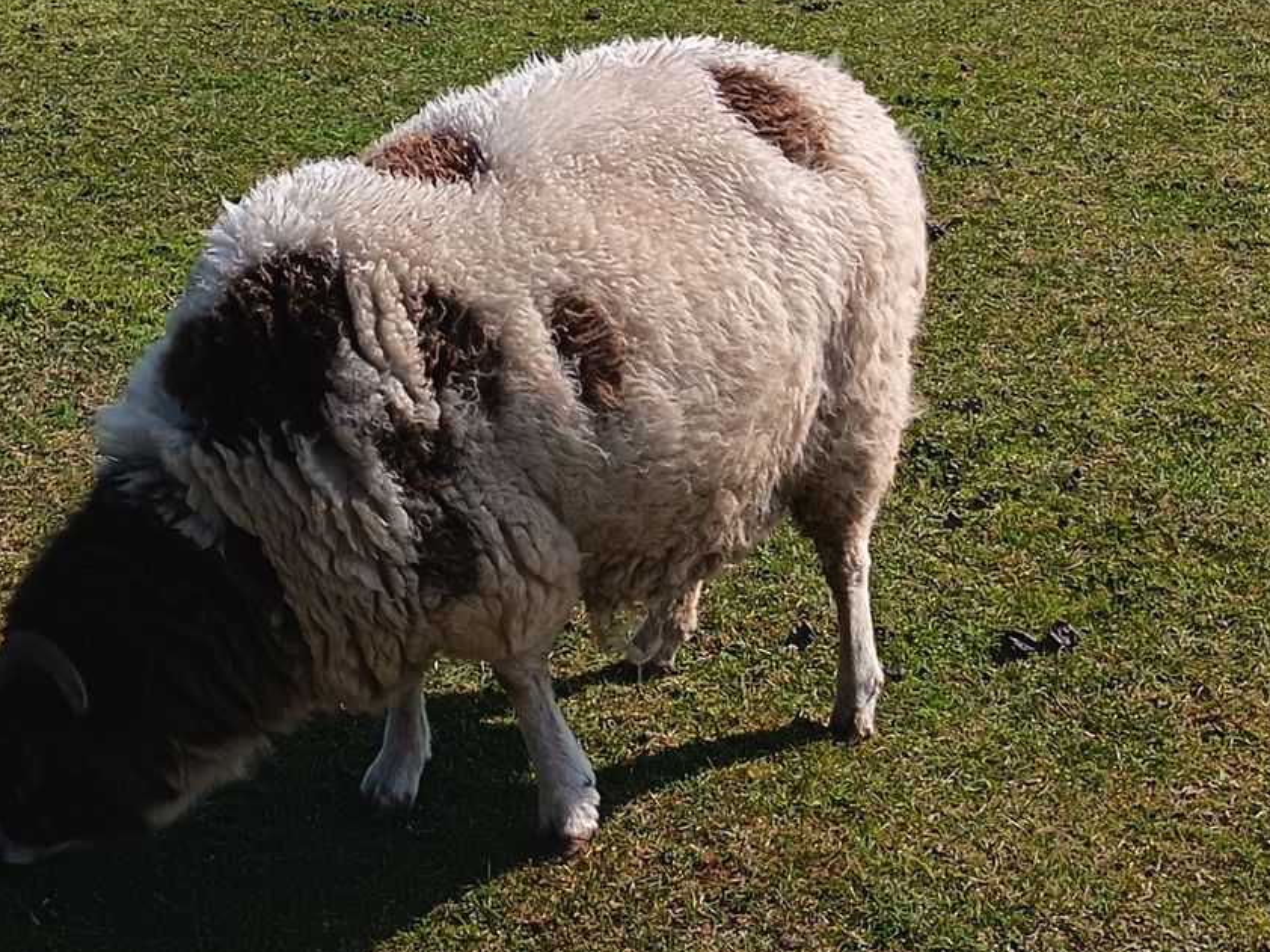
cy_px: 297
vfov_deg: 20.1
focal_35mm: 73
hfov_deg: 26.6
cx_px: 528
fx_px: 2677
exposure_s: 1/709
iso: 100
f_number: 1.75
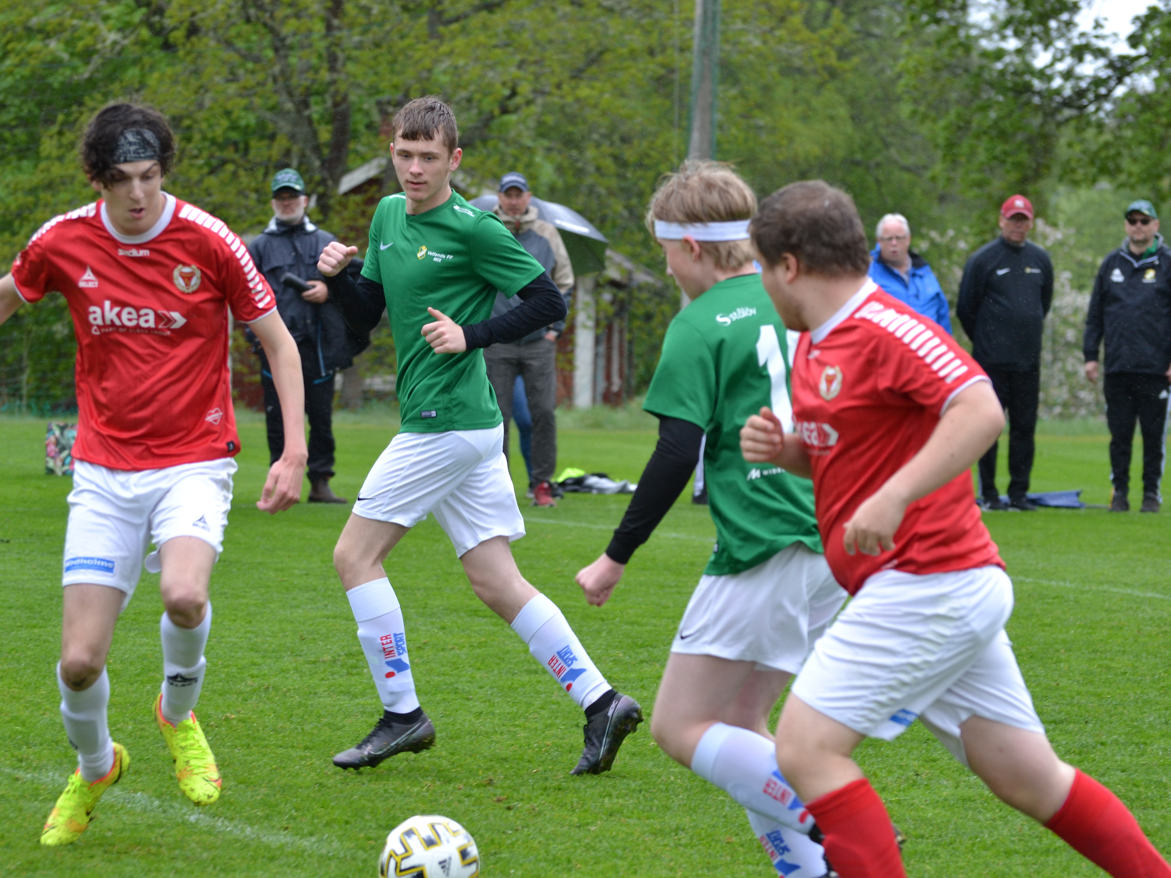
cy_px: 439
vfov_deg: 8.3
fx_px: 6055
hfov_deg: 11.0
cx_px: 549
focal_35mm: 179
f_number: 4.5
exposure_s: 1/500
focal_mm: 110
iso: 450
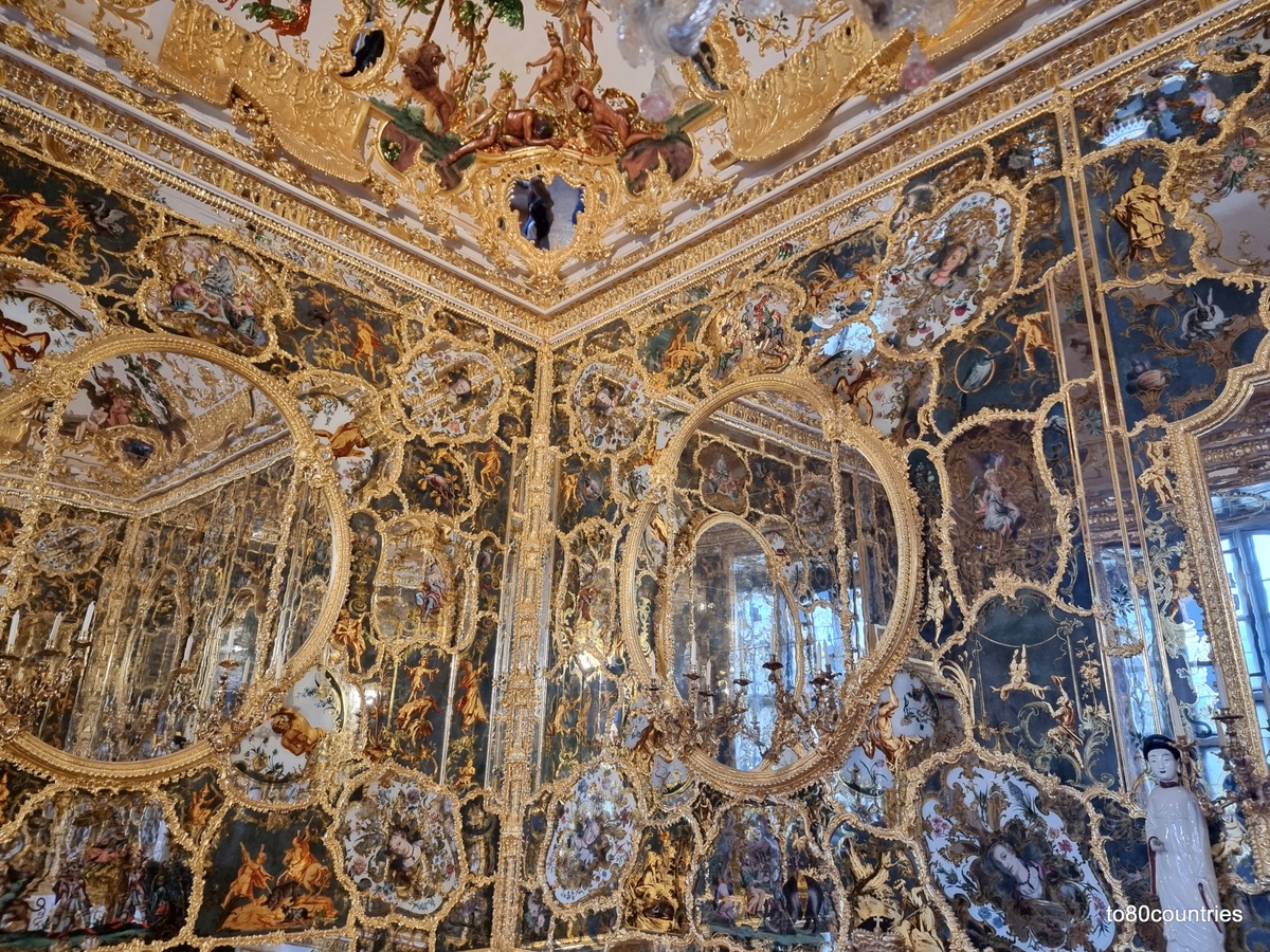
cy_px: 476
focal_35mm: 24
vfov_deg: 56.8
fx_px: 881
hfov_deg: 71.6
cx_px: 635
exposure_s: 1/50
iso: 320
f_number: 1.8
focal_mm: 6.7
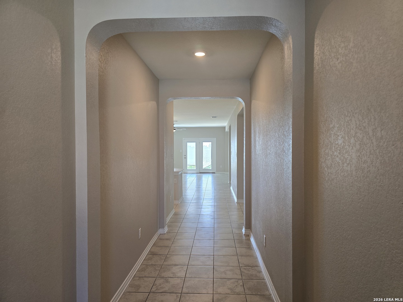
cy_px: 151
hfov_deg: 73.9
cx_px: 202
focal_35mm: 23
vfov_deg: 58.9
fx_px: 268
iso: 100
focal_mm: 6.3
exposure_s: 1/120
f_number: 1.7
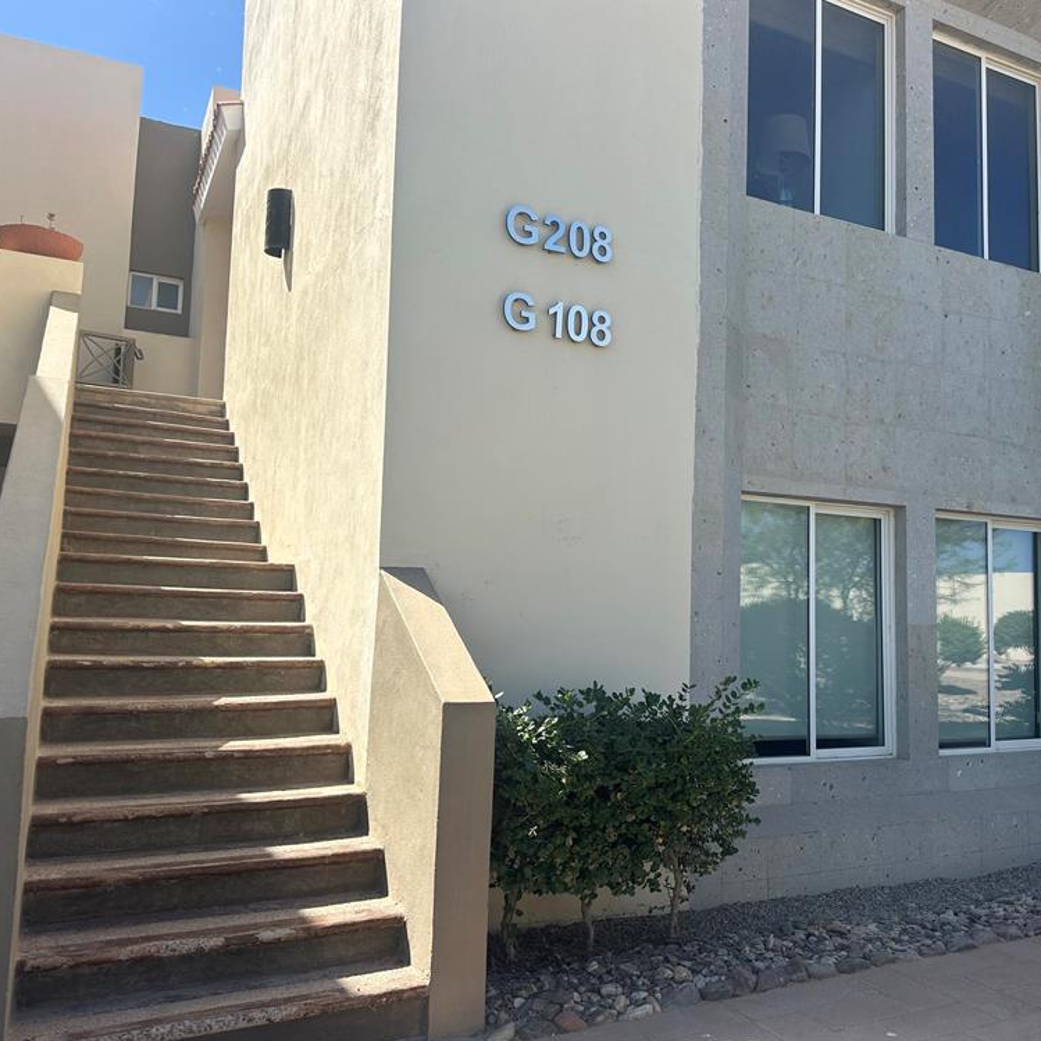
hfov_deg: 55.3
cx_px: 606
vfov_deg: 55.6
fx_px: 987
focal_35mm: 29
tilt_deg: +3.4
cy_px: 511
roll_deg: -1.1
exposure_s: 1/3717
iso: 80
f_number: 1.78
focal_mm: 6.86
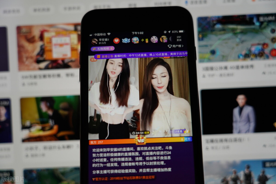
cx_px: 138
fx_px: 559
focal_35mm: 73
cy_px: 92
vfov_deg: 18.7
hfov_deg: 27.7
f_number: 4
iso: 1600
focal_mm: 73
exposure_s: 1/200
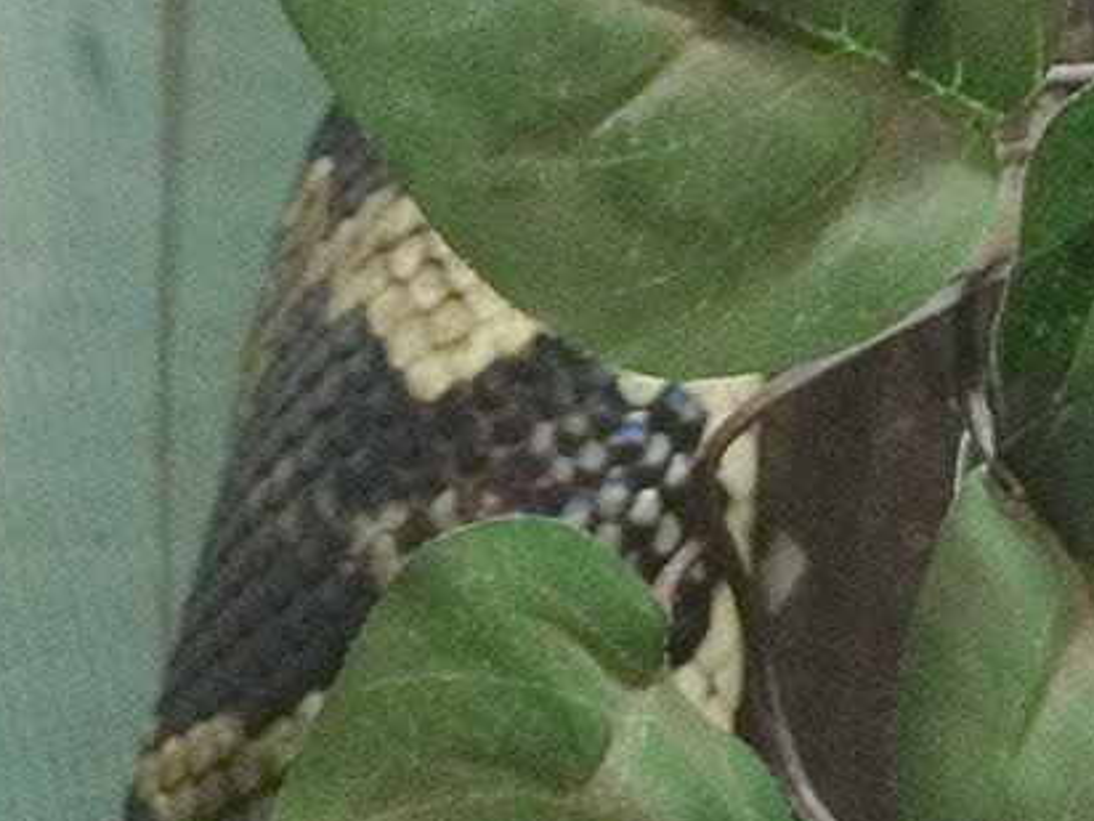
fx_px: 2750
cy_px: 244
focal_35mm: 87
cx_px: 1067
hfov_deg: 21.8
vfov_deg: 16.9
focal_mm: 4.28
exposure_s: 1/20
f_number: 2.4
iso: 250
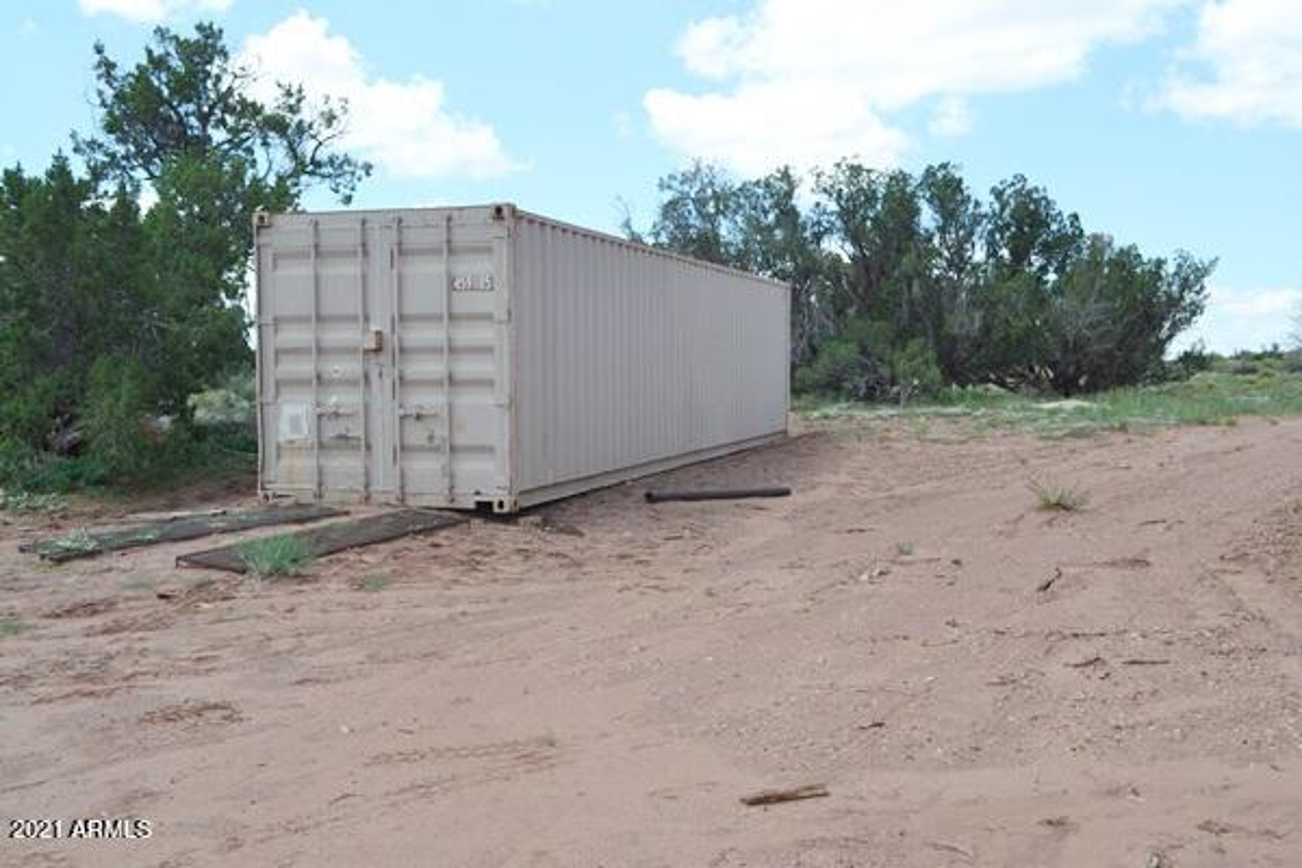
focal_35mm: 39
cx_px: 651
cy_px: 434
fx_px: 1410
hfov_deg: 49.6
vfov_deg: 34.2
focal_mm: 26
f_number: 7.1
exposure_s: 1/200
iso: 100
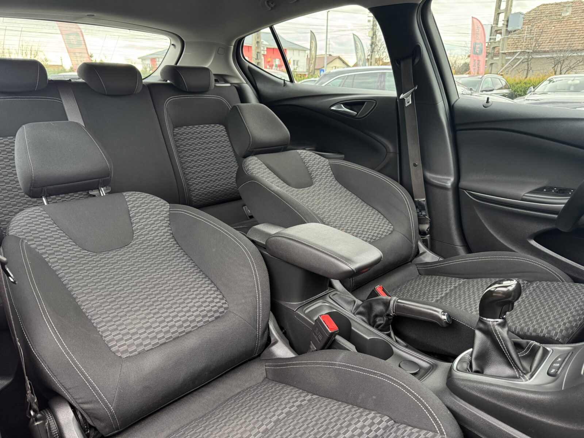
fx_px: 405
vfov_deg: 56.8
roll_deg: +0.7
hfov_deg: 71.6
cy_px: 219
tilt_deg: -17.3
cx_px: 292
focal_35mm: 24
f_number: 1.78
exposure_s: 1/50
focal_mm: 6.76
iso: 400
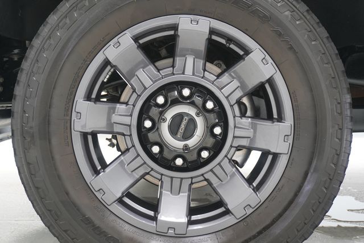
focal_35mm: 48
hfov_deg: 41.1
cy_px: 122
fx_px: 485
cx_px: 182
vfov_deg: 28.1
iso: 400
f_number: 5
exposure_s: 1/60
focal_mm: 32
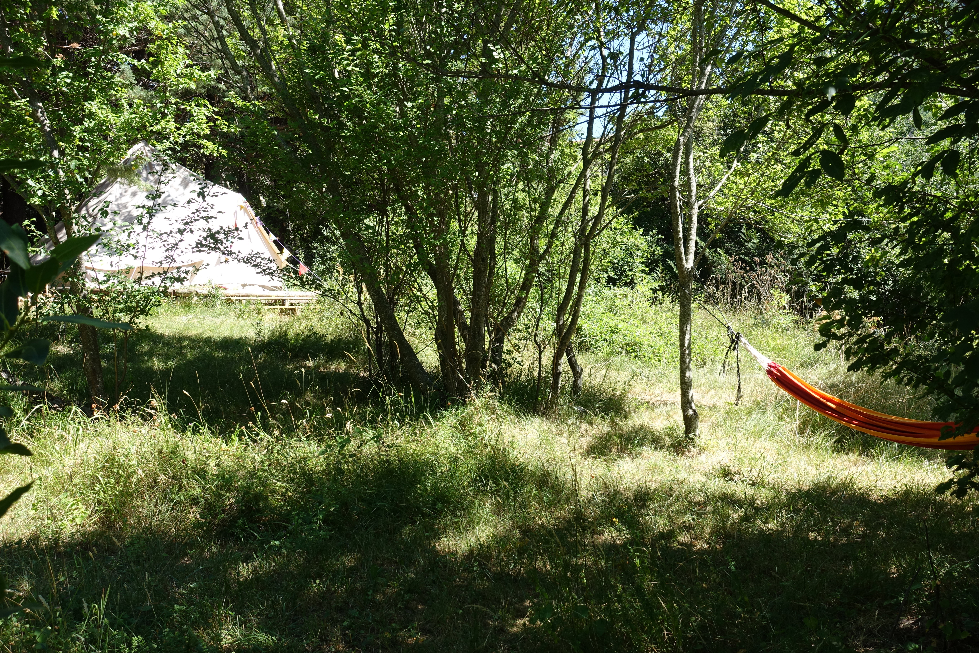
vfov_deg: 35.1
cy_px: 326
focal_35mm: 38
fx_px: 1033
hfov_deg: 50.7
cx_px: 490
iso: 125
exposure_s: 1/125
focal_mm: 13.92
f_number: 5.6
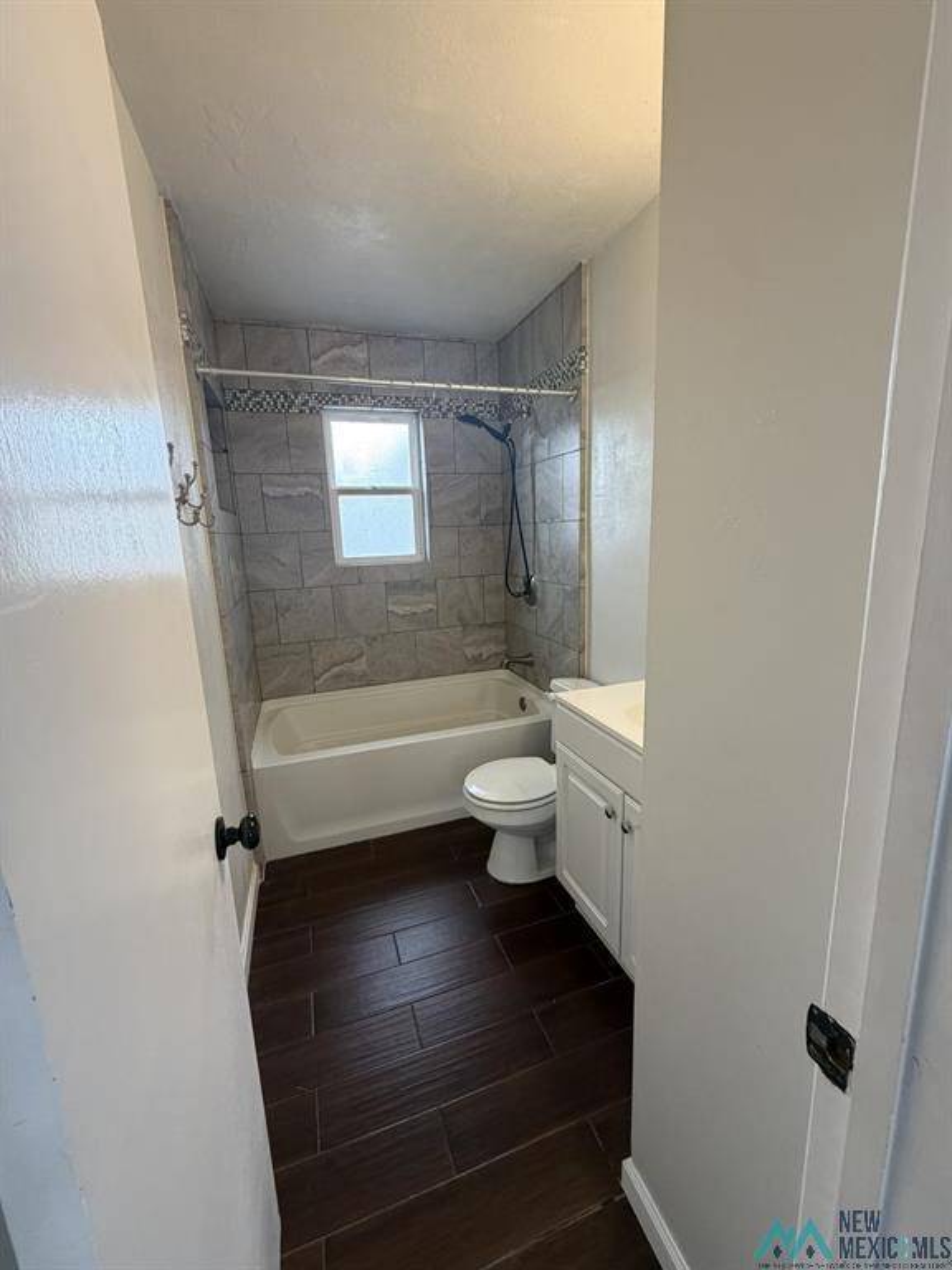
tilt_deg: -10.8
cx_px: 476
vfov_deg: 102.1
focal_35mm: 14
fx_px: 513
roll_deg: +2.8
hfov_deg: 85.7
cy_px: 635
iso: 250
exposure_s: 1/120
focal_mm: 2.22
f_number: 2.2
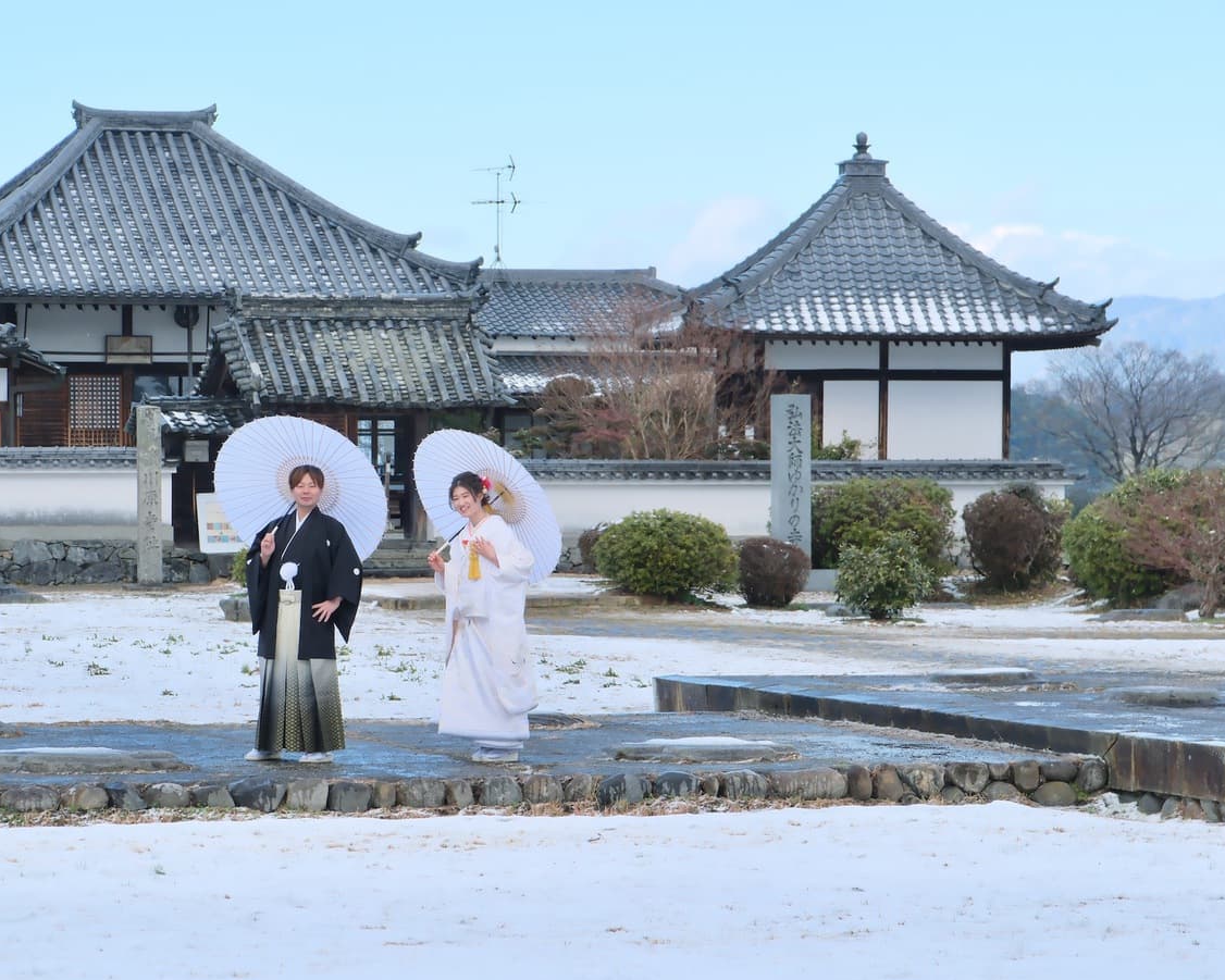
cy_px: 505
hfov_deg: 15.3
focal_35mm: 126
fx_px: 4569
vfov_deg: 12.2
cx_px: 469
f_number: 7.1
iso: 800
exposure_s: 1/320
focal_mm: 70
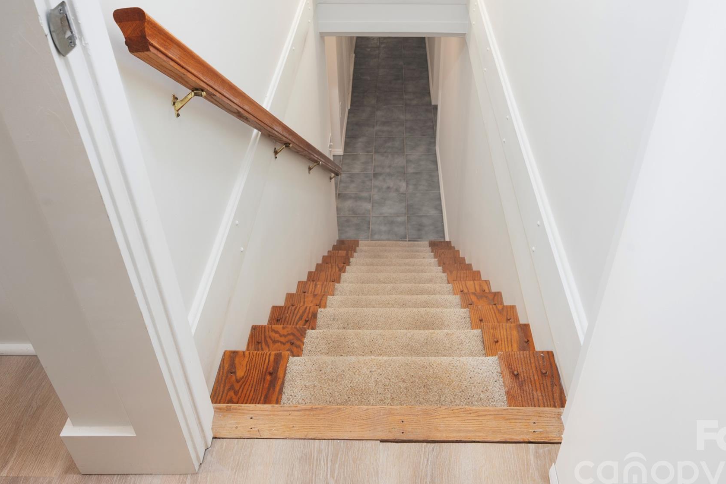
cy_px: 211
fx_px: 565
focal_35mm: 28
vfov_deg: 46.3
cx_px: 392
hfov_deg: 65.4
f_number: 8
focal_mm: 23
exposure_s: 1/13
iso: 400
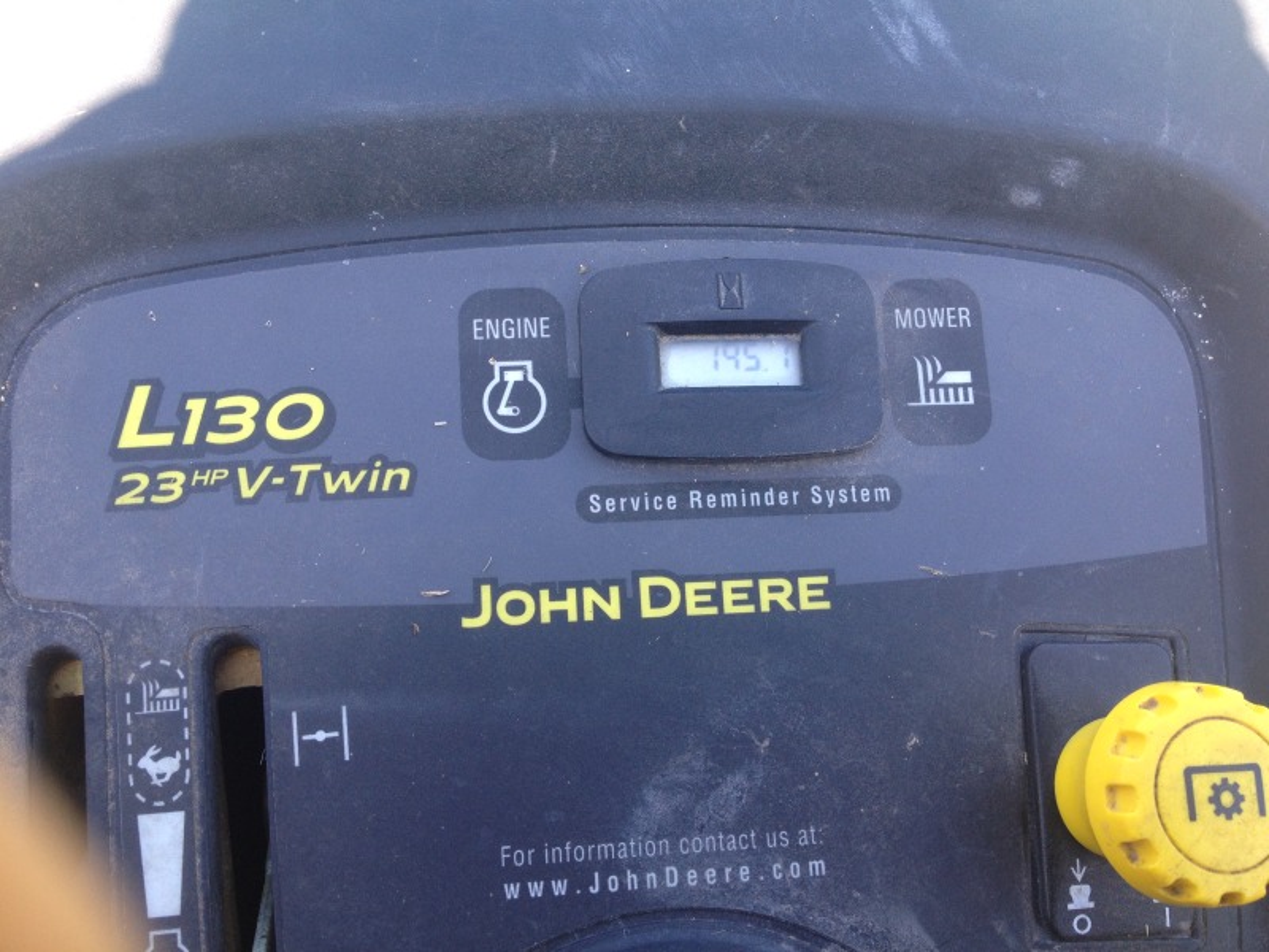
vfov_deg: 40.7
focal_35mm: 35
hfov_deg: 52.6
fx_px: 1283
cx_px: 634
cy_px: 476
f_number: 2.4
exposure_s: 1/120
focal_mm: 4.28
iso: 50
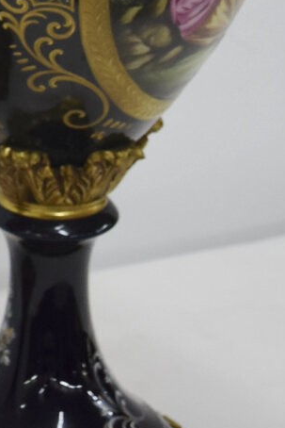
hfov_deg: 6.6
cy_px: -320
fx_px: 2409
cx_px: -269
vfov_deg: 9.7
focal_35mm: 203
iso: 800
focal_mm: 24
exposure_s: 1/100
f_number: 5
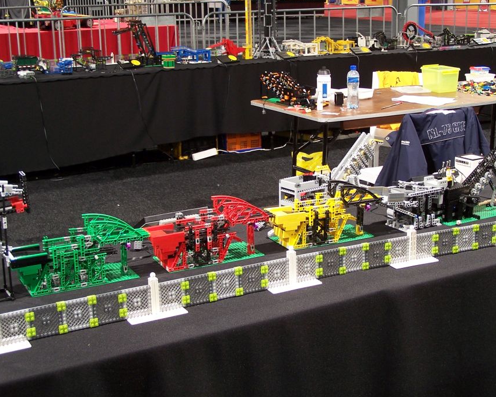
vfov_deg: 25.4
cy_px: 176
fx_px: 881
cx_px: 288
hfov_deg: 31.4
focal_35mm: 60
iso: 80
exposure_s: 1/2
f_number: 3
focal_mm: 8.5
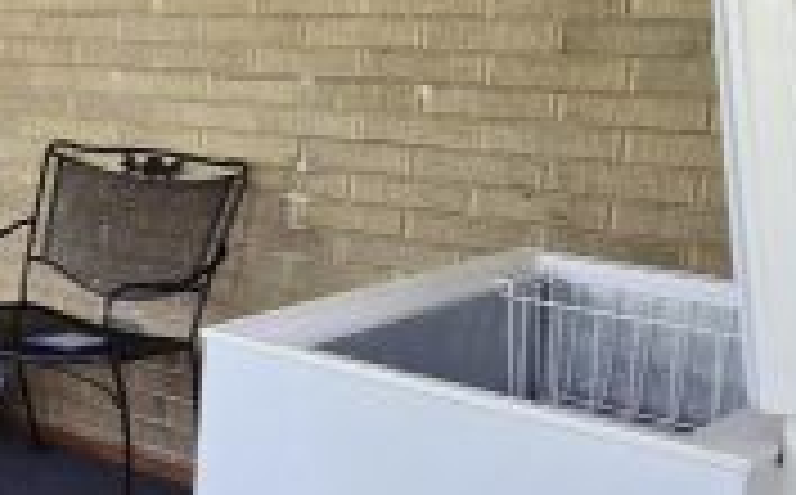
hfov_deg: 24.6
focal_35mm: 52
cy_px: 130
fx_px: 1126
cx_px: -524
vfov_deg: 24.5
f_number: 2.2
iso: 200
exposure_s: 1/60.2
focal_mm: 2.2
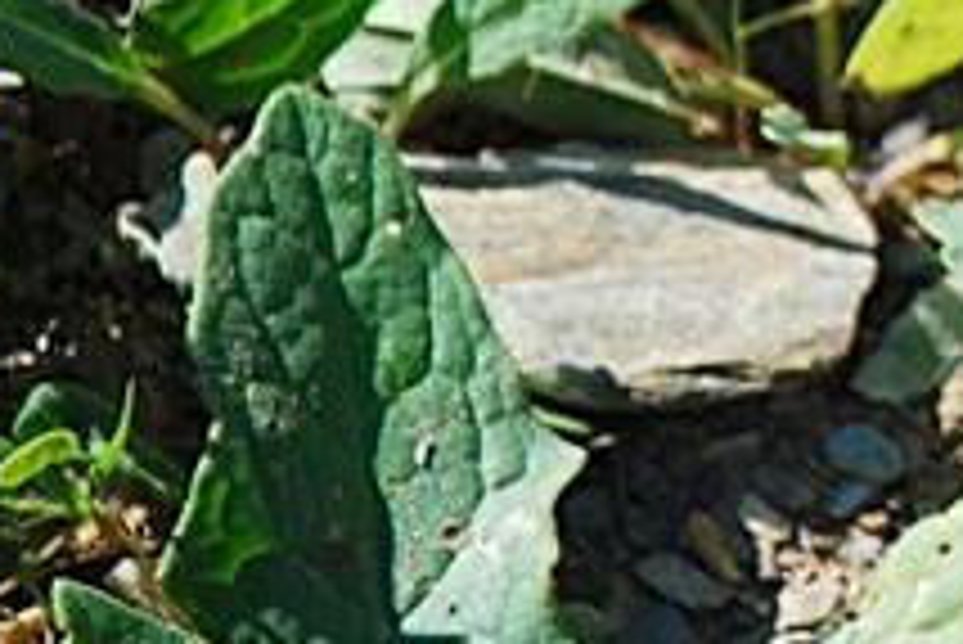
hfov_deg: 2.7
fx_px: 20259
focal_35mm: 757
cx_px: 1746
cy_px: -95
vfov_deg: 1.8
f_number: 6.3
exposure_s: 1/320
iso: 125
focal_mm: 135
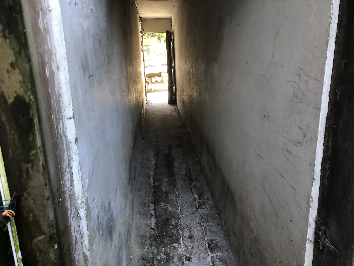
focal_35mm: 28
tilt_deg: -14.8
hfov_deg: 63.4
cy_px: 133
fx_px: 286
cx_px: 177
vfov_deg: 49.7
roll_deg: +1.2
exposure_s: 1/30
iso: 40
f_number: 1.8
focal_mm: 3.99
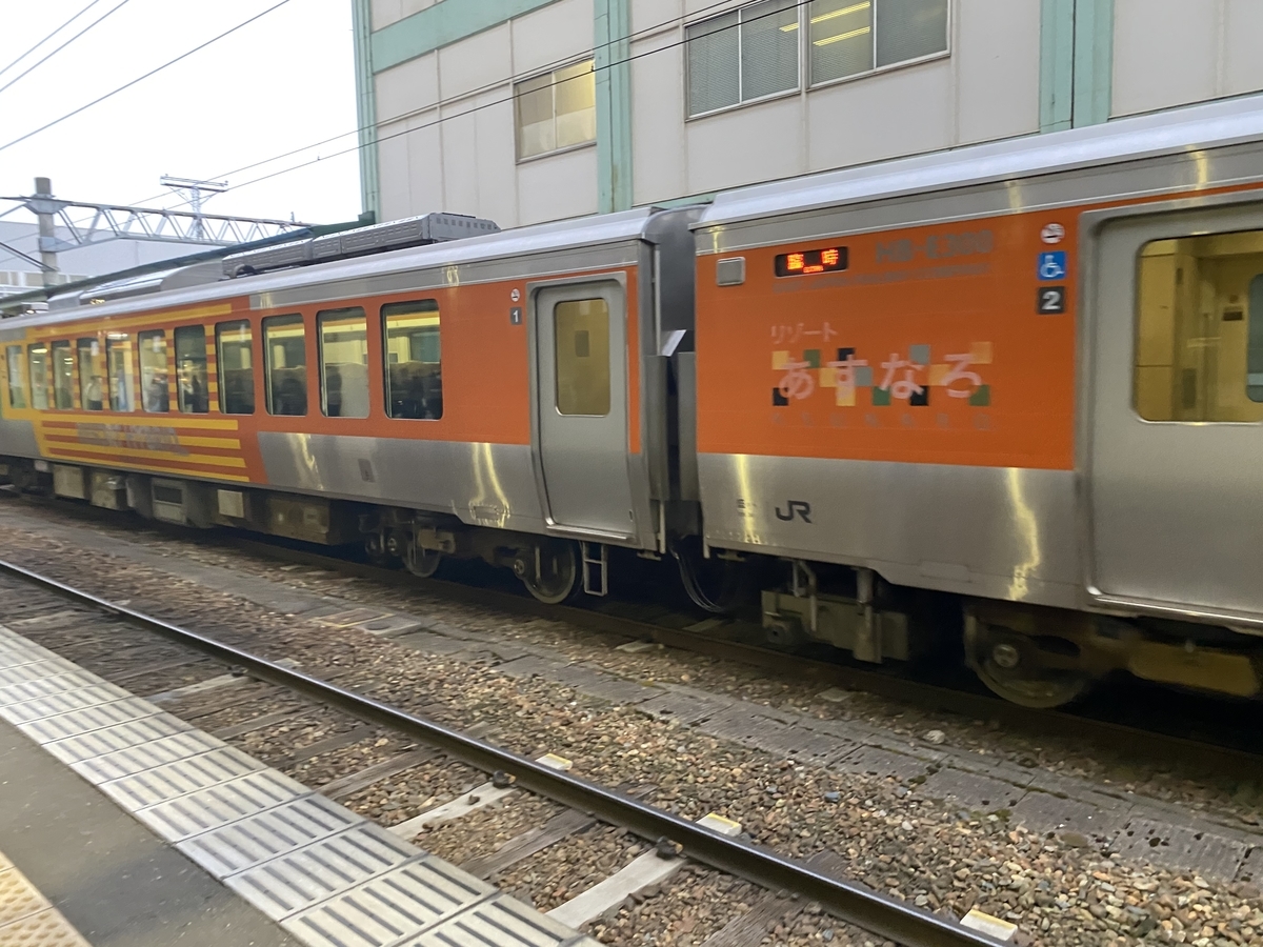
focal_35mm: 26
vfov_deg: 53.1
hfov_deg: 67.3
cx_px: 632
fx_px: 949
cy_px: 474
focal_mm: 4.25
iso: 250
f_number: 1.8
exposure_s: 1/60
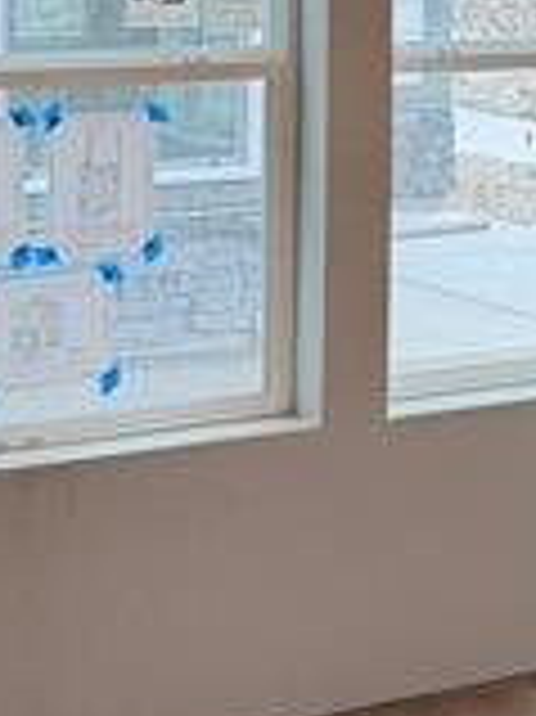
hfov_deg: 12.2
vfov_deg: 16.4
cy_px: -95
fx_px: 2398
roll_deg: -0.8
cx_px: 763
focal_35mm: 116
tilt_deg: -1.5
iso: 80
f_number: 1.78
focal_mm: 6.76
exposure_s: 1/170
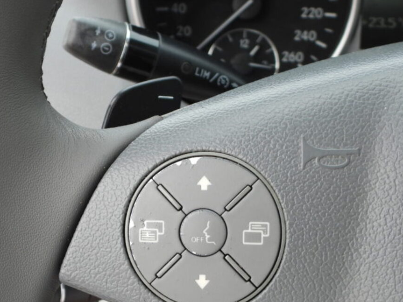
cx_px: 148
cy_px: 197
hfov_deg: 29.7
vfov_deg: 22.5
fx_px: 757
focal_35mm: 65
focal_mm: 6.3
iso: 100
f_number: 3.2
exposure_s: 1/200
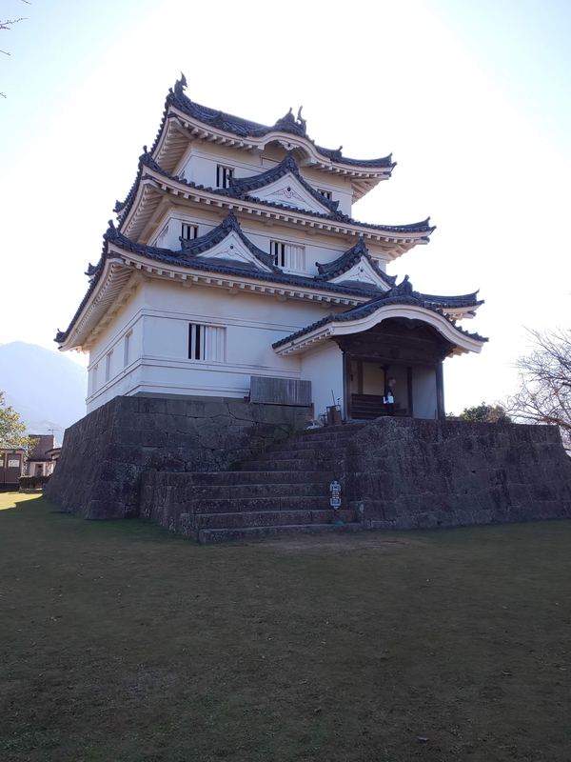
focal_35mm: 20
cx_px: 286
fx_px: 440
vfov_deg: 81.7
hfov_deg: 66.0
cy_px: 381
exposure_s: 1/469
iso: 28
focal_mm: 3.45
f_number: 1.94
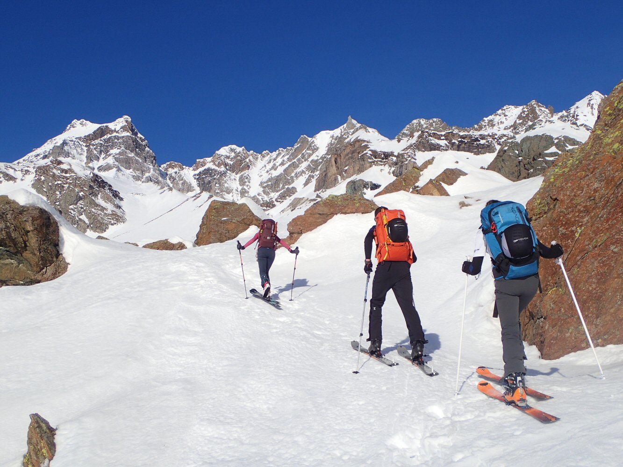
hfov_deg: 46.8
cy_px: 234
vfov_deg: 36.0
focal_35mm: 40
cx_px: 312
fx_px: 720
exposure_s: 1/200
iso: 100
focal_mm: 7.34
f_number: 11
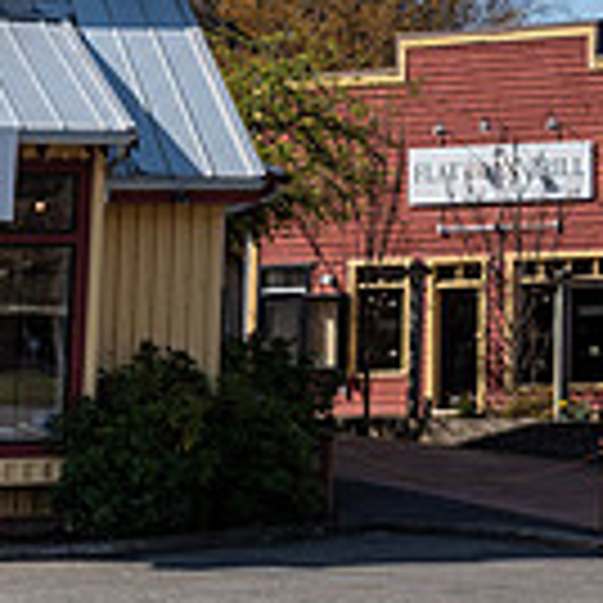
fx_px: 2897
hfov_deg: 10.8
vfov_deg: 11.6
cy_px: -187
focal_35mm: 147
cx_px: 1238
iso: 100
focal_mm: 40
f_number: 7.1
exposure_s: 1/500
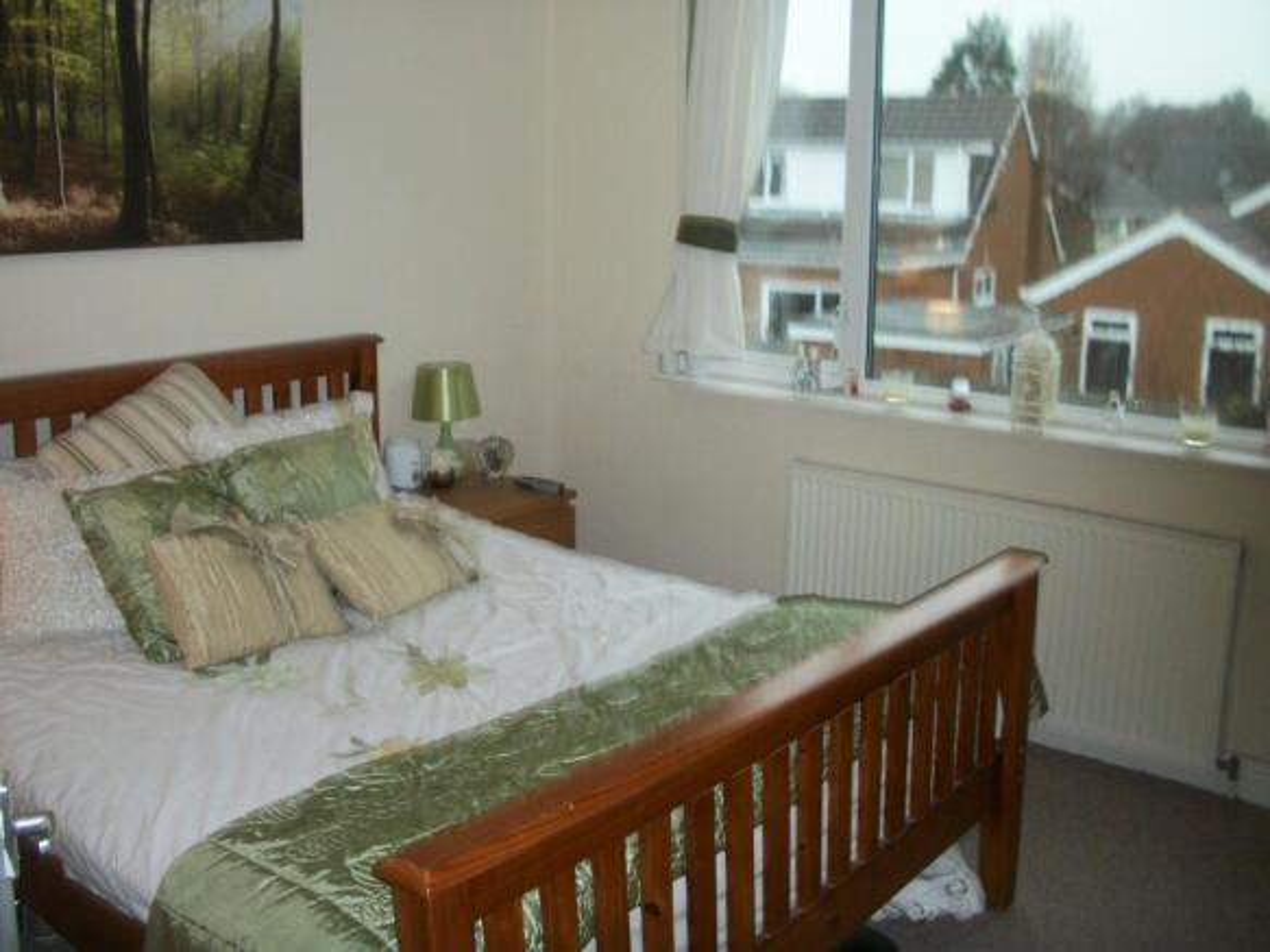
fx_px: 1284
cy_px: 476
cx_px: 635
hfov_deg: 52.6
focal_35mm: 35
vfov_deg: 40.7
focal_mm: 6.3
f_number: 3.1
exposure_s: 1/30
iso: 160
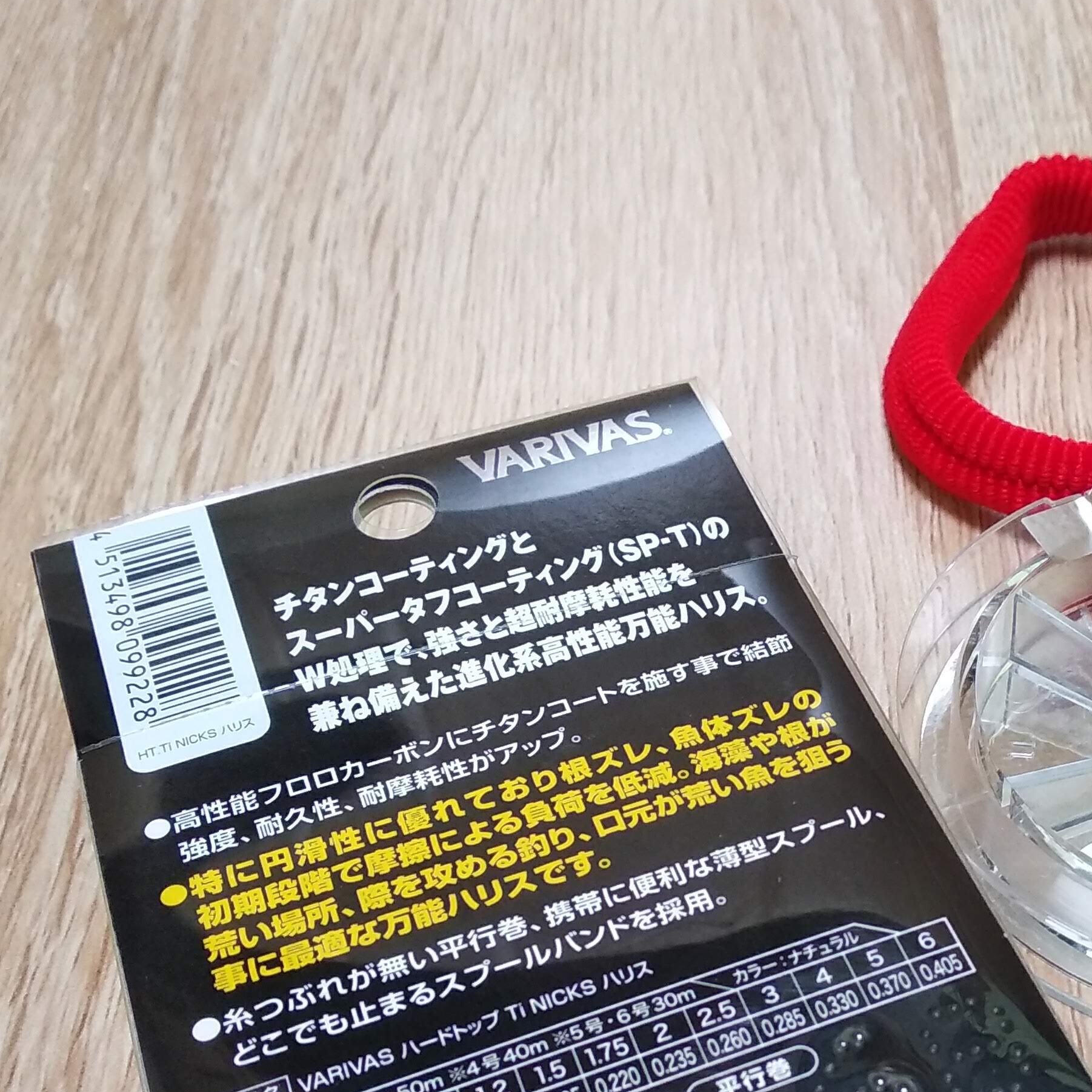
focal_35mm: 51
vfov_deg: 32.9
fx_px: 1820
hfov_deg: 32.5
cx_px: 863
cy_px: 786
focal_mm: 3.81
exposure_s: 1/33
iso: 400
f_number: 2.2
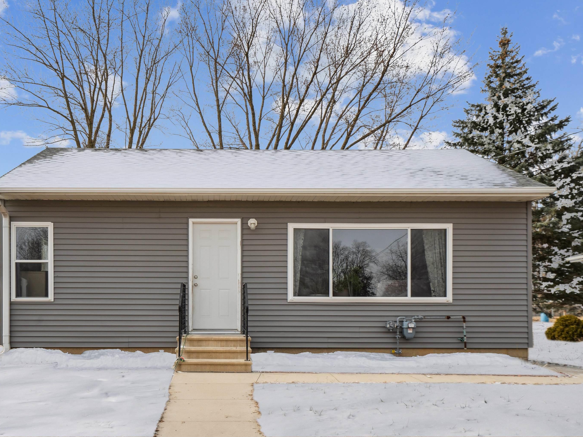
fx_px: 640
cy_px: 218
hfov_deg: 48.9
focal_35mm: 38
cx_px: 265
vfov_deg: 37.7
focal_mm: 35
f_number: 9
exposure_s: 1/1250
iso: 400
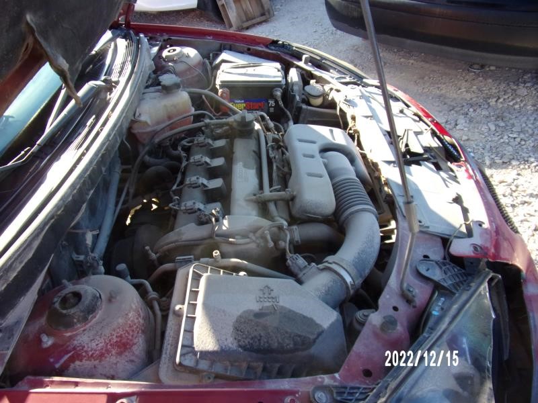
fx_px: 373
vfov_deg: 56.8
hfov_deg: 71.6
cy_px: 202
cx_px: 269
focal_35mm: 24
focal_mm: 4.3
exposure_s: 1/140
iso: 80
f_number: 3.3
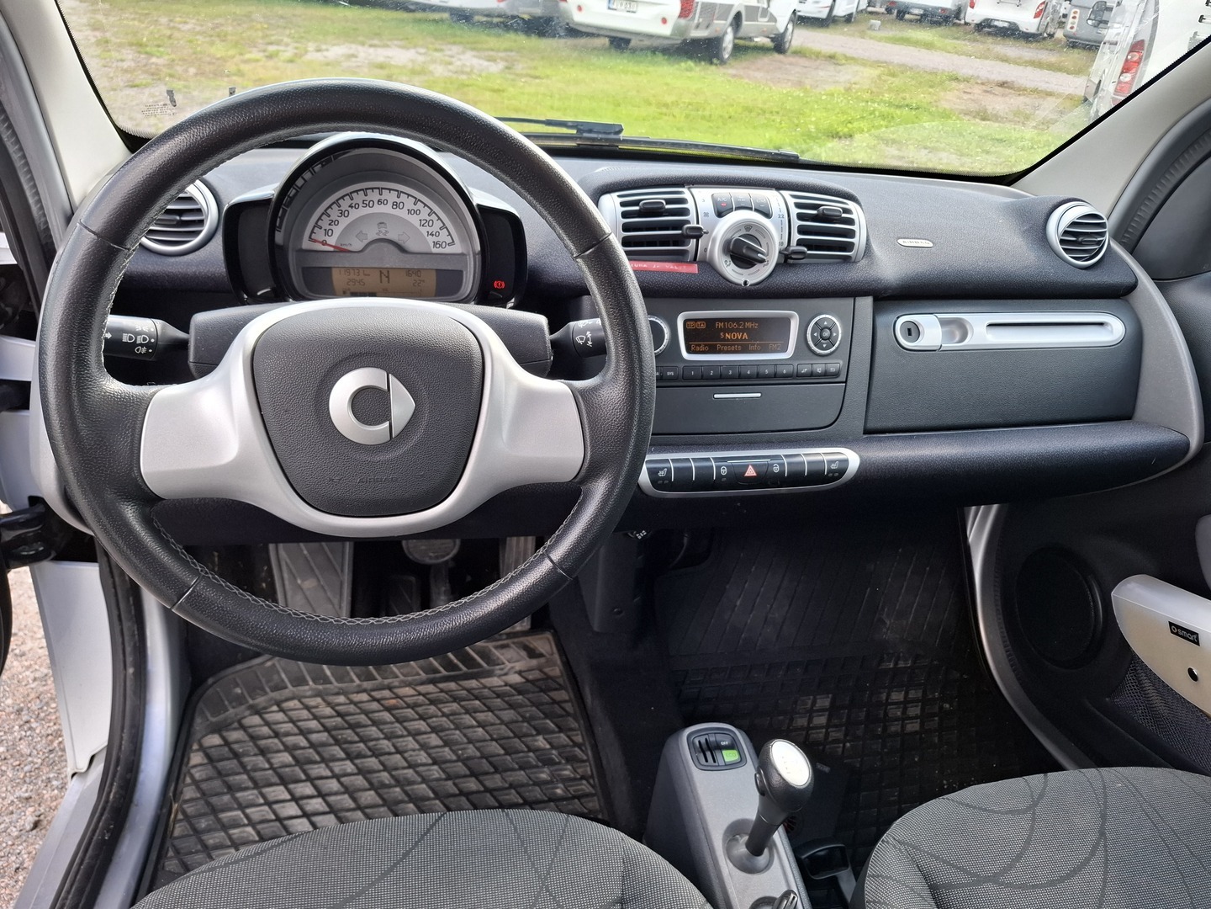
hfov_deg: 73.9
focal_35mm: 23
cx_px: 606
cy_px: 454
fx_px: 805
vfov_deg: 58.9
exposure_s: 1/212
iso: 50
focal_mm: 5.54
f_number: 1.8
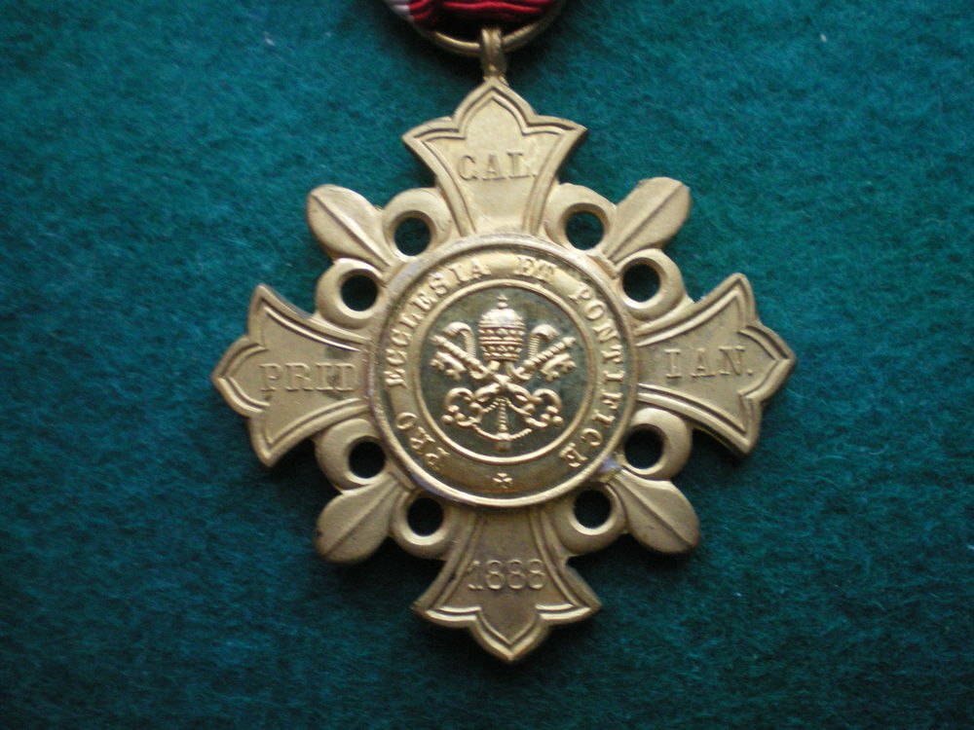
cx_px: 487
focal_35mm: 38
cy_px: 365
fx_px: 1069
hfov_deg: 49.0
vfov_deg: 37.7
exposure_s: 1/25
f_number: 3.1
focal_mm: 6.3
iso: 400
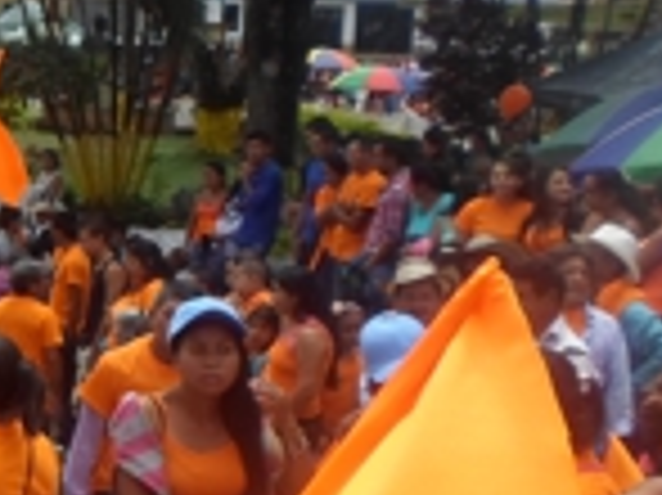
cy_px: 164
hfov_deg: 19.1
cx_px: -423
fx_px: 1624
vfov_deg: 17.3
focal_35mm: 85
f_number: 2.5
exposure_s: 1/1500
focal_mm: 4.5
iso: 80
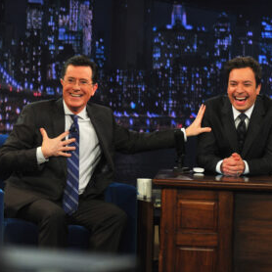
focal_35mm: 135
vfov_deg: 12.9
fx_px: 1200
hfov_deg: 12.9
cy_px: 136
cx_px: 176
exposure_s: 1/160
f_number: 3.5
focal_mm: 105
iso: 2500
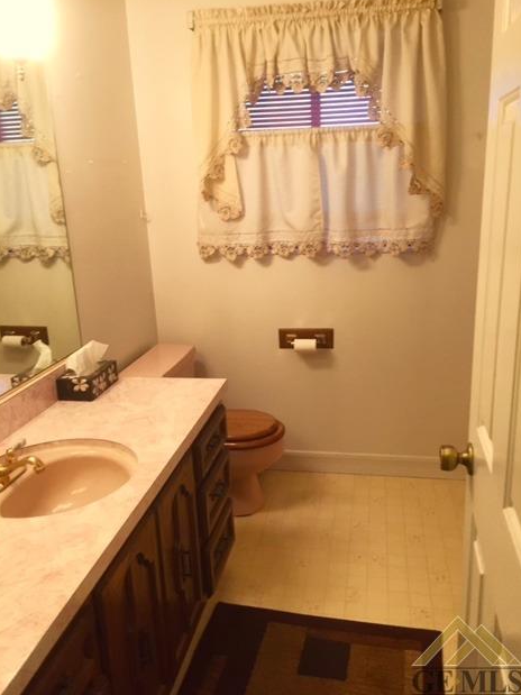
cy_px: 354
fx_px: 602
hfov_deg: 46.8
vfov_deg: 60.0
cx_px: 264
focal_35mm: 30
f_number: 2.2
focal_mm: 4.15
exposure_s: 1/30
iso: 125
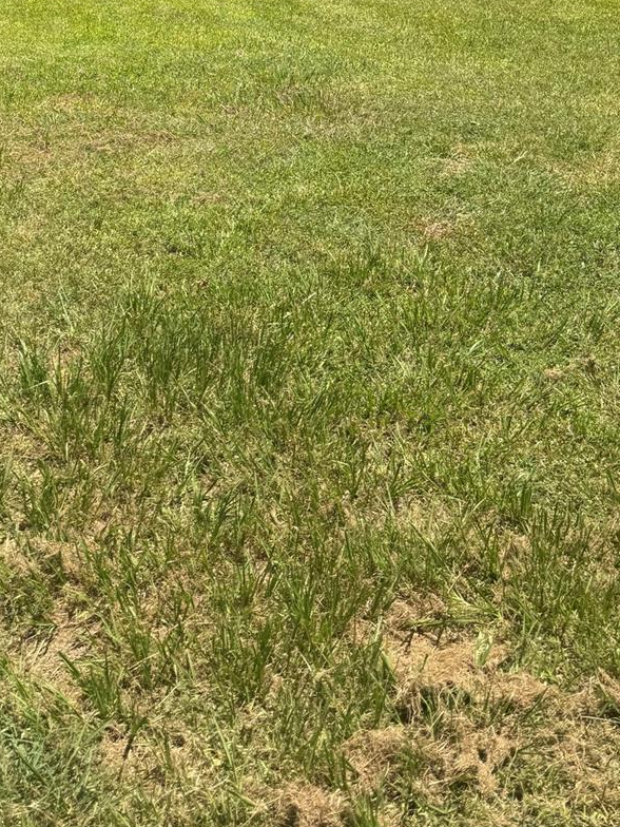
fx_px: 1122
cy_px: 91
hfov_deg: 29.9
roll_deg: -0.4
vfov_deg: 37.9
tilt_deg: -14.7
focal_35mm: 47
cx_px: 97
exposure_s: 1/2959
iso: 80
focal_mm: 6.76
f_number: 1.78
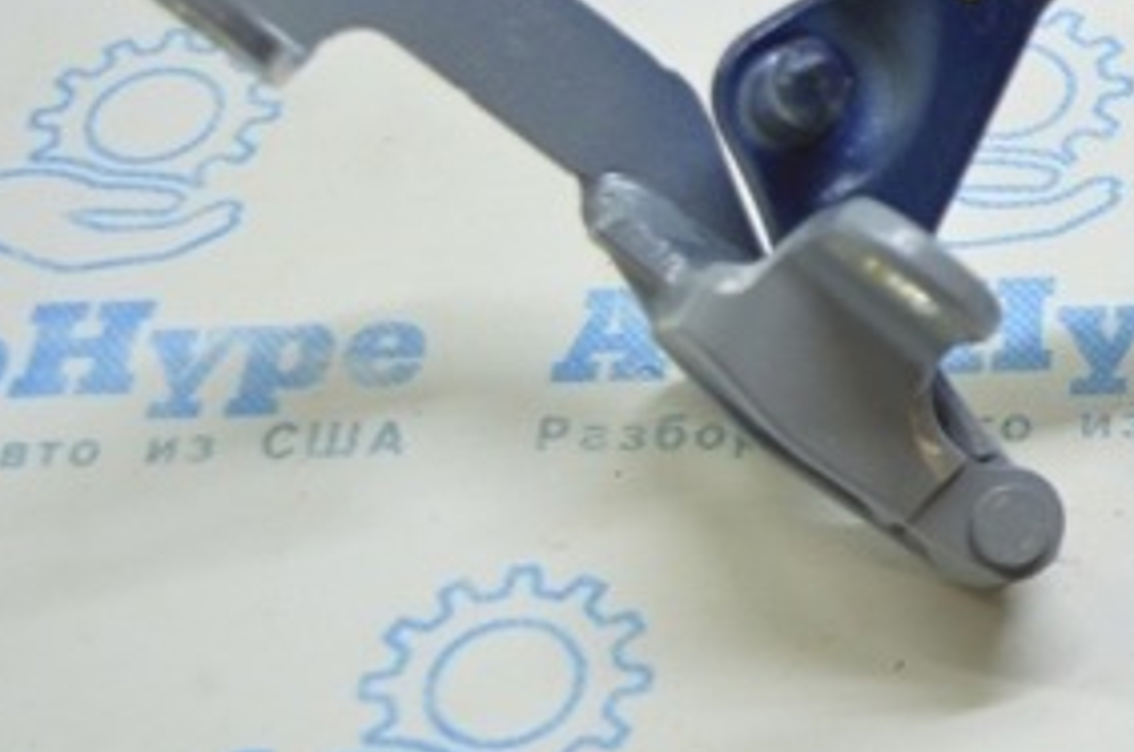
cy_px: 316
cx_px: 1259
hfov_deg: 18.1
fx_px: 3428
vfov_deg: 12.5
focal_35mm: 109
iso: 400
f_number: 4.5
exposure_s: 1/40
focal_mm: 32
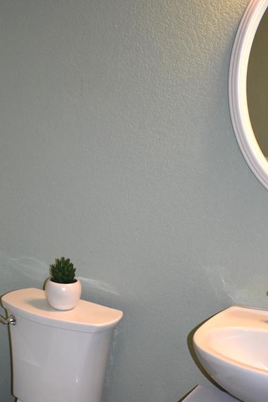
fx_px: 614
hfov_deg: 24.5
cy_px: 242
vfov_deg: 36.1
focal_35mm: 55
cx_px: 95
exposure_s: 1/160
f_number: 3.5
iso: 800
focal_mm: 18
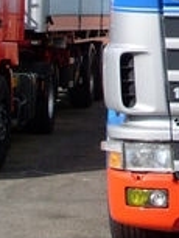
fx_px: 1026
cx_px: 311
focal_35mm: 149
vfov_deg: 13.0
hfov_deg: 9.5
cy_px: -25
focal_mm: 6.3
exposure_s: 1/250
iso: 80
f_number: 7.7
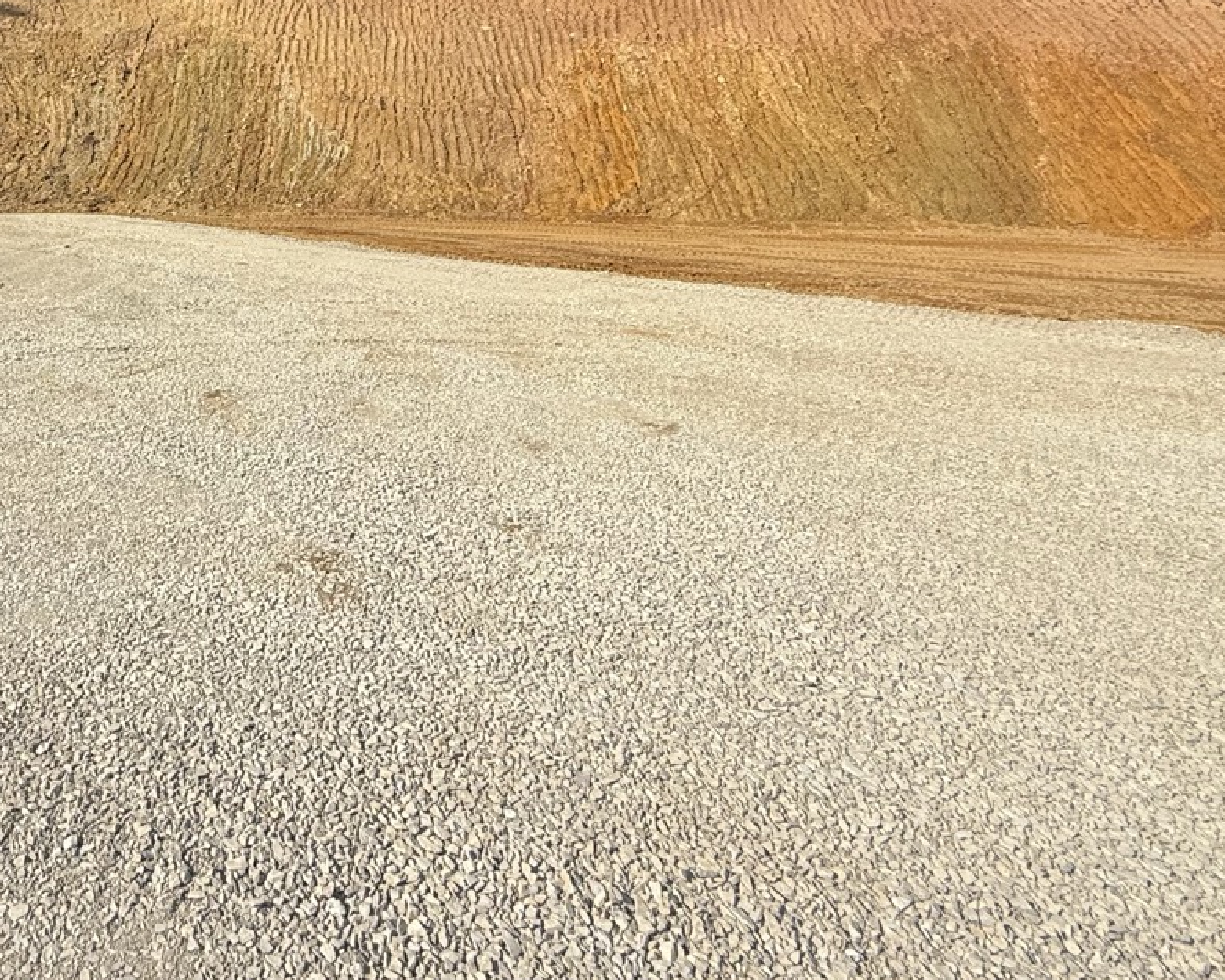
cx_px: 216
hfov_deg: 56.8
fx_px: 1015
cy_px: 113
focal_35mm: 28
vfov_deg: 46.9
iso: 50
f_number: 2.2
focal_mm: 2.22
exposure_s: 1/2024
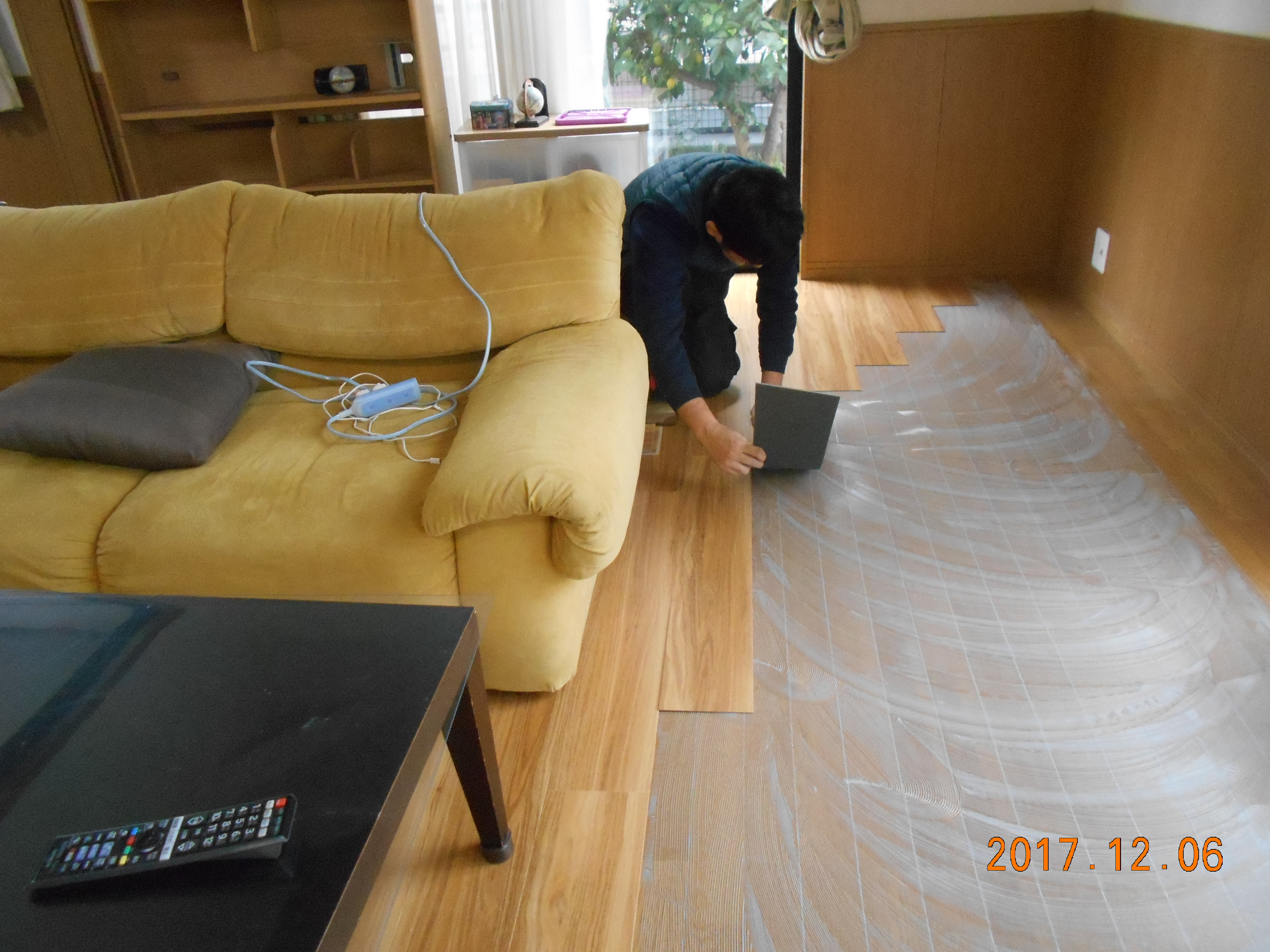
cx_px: 635
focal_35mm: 26
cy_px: 476
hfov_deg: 67.3
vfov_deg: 53.1
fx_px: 954
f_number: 3.2
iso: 800
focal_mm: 4.6
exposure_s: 1/100
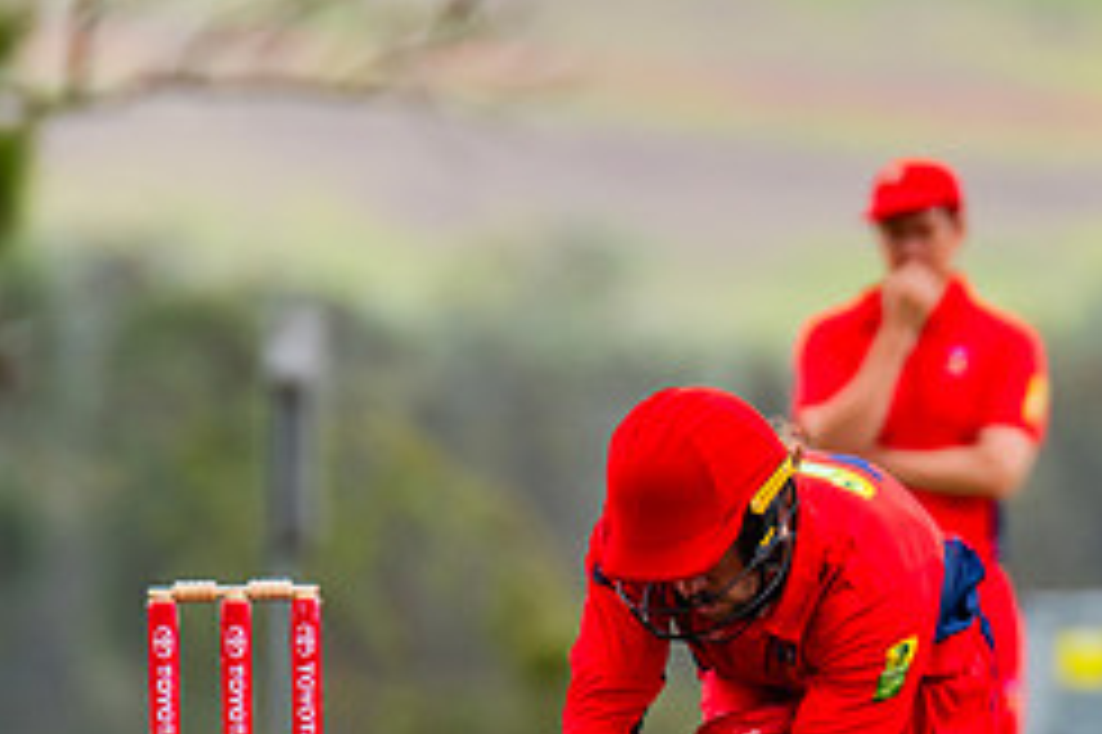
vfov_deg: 0.7
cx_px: 946
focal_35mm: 1846
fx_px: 56468
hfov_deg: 1.1
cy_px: 540
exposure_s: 1/1250
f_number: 7.1
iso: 800
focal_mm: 600
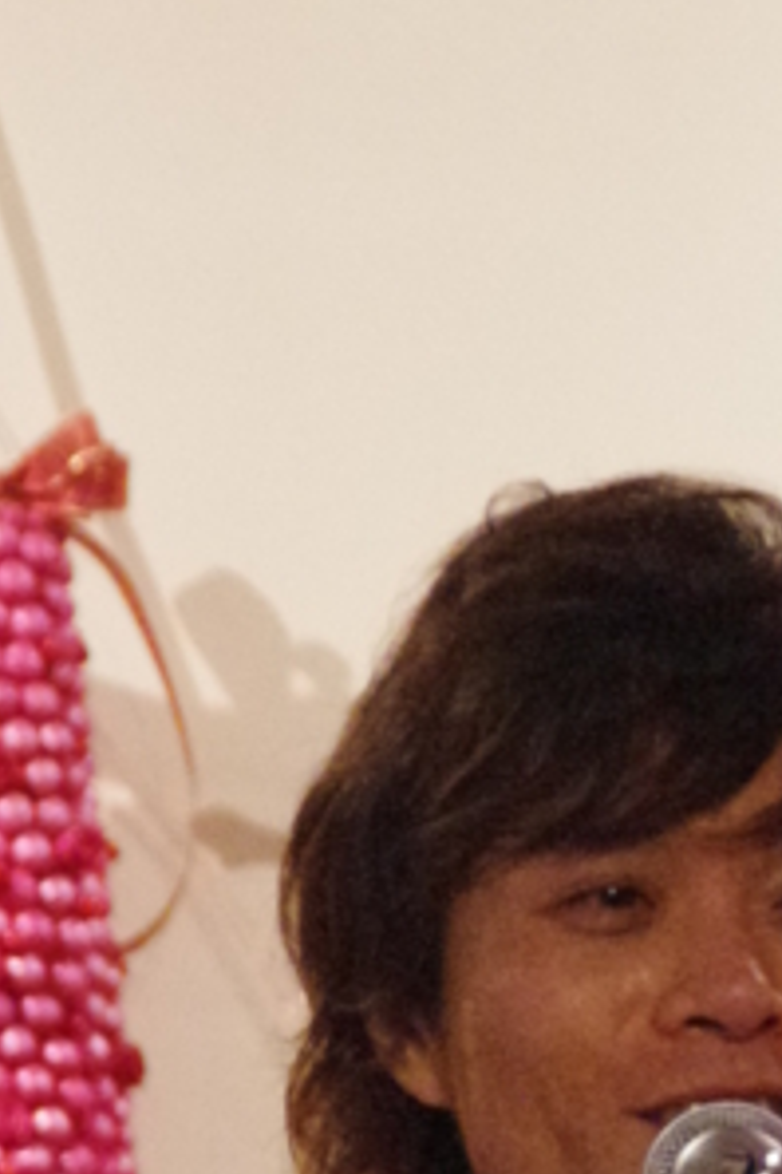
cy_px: 1459
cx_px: 693
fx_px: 14466
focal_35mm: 444
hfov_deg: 3.1
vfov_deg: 4.6
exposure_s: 1/100
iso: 12800
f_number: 5.6
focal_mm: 110
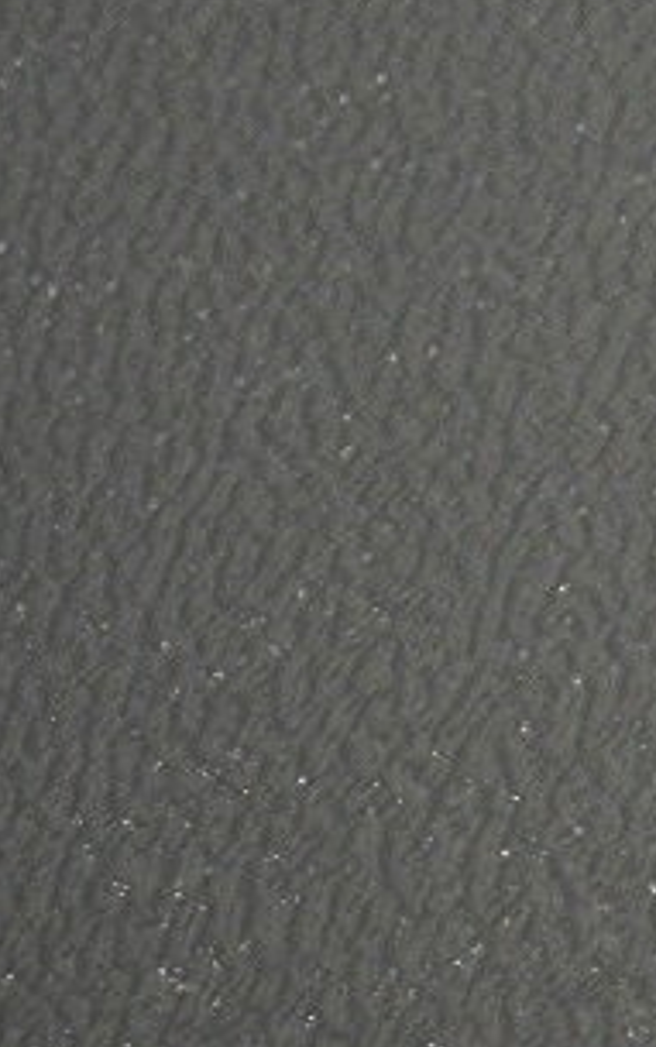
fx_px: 5999
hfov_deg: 6.2
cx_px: -419
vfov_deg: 10.0
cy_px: 803
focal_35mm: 210
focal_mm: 10.6
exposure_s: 1/30
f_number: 8
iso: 800
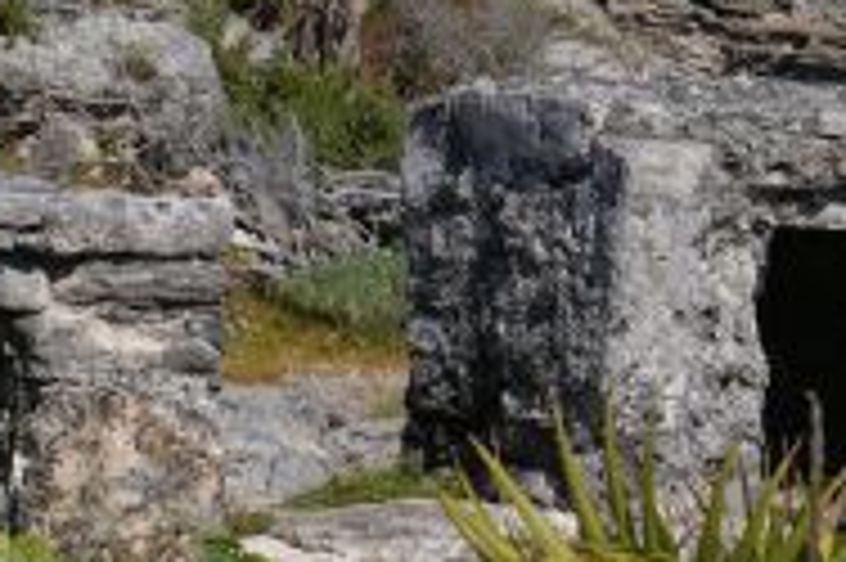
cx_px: 76
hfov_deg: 6.4
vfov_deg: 4.3
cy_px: 137
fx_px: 7513
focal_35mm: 320
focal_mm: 50
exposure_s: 1/250
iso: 100
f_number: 13
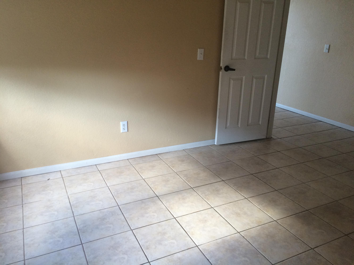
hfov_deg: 61.7
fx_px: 297
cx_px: 177
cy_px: 132
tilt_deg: -20.0
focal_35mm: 29
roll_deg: -0.7
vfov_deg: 48.2
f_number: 2.2
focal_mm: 4.15
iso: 50
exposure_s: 1/30
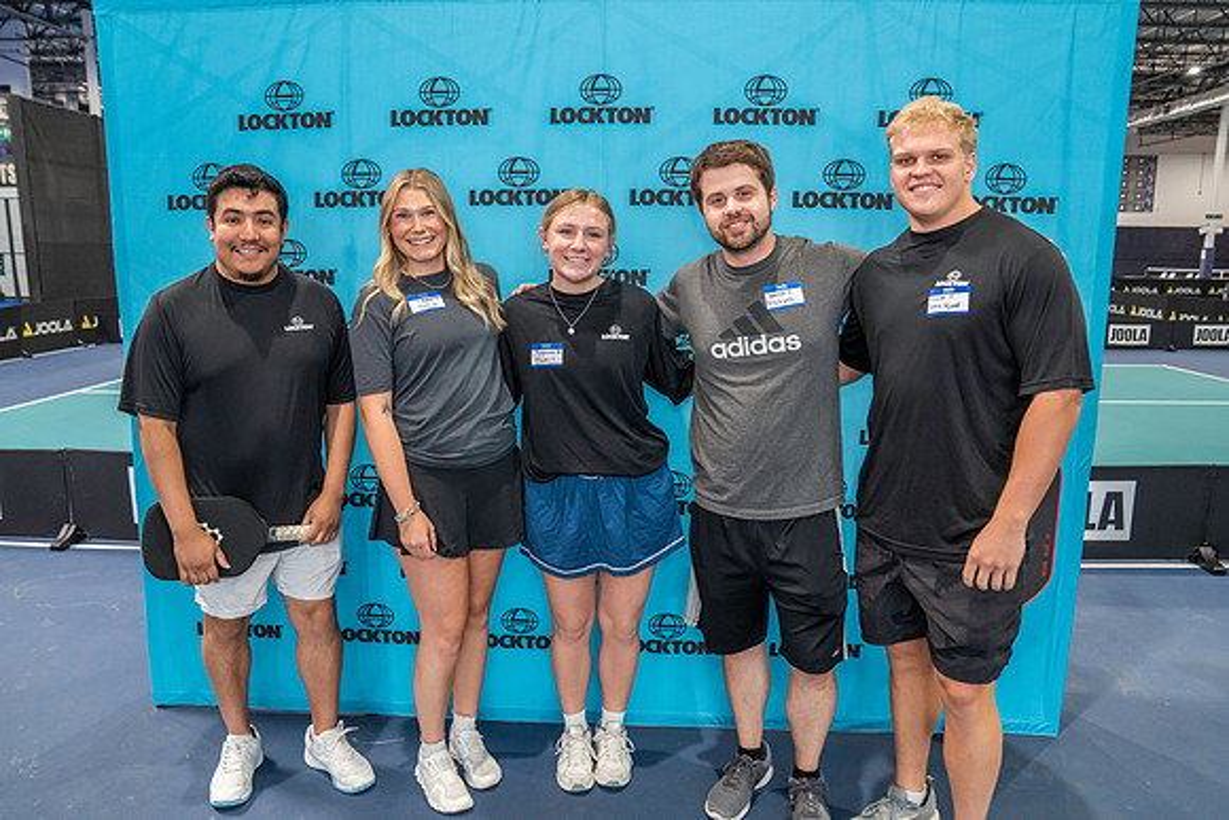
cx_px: 614
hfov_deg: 71.9
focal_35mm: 25
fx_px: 848
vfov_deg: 51.6
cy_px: 410
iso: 3200
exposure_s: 1/200
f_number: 4
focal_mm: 24
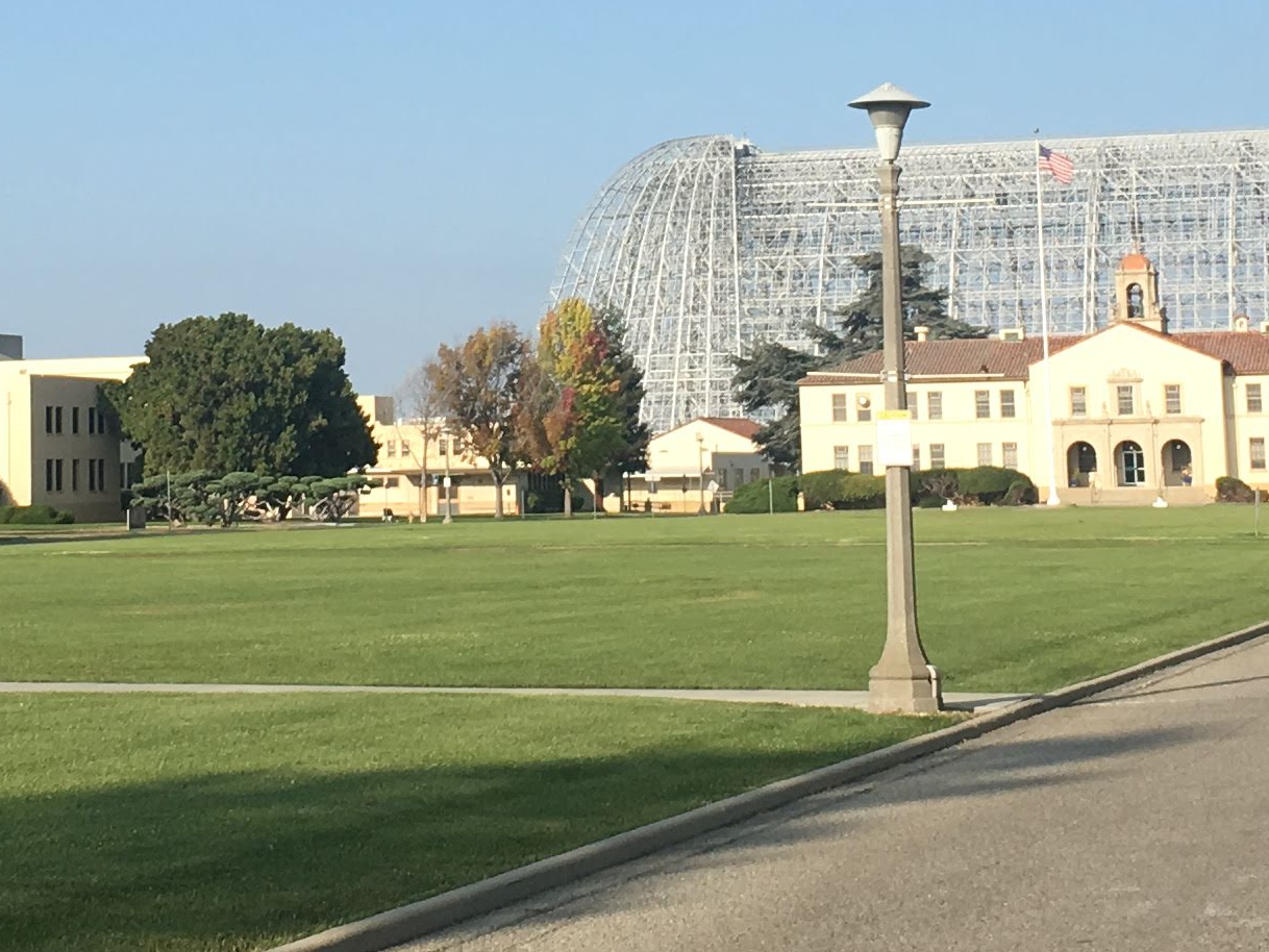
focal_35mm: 96
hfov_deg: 20.4
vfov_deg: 15.1
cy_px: -33
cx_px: 544
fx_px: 3520
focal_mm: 4.15
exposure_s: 1/1131
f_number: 2.2
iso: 25
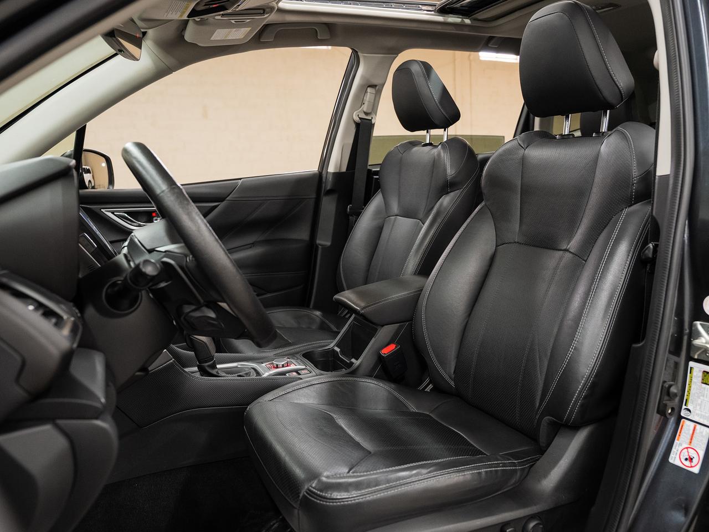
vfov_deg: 49.8
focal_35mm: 28
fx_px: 573
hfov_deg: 63.2
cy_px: 265
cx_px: 404
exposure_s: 1/30
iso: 800
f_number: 4
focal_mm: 24
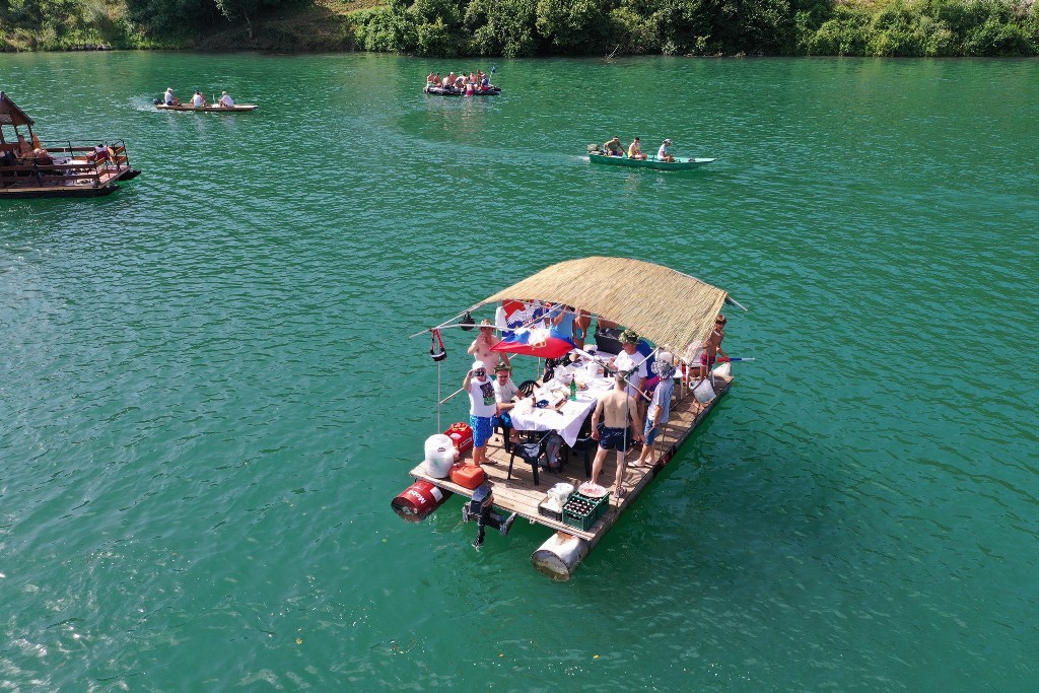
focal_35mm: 28
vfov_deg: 46.4
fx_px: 808
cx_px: 520
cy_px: 346
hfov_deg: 65.5
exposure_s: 1/240
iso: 100
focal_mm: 10.26
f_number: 5
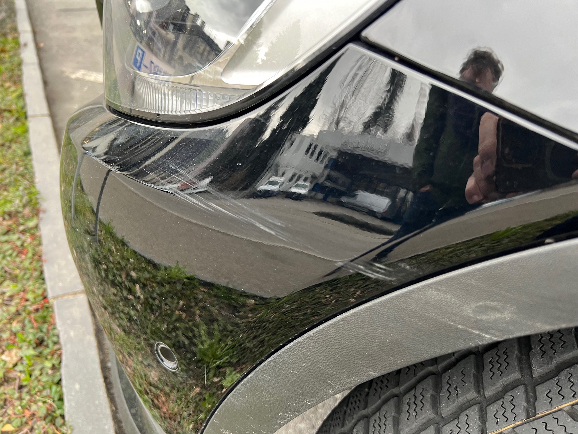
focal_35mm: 26
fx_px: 434
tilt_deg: -35.8
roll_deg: -4.9
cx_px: 289
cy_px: 217
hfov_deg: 67.3
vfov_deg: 53.1
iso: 125
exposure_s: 1/77
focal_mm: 5.7
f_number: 1.5
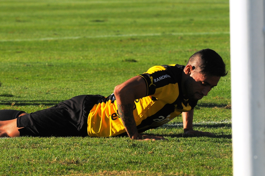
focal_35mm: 450
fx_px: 3308
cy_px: 88
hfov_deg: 4.6
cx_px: 132
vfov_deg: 3.0
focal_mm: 300
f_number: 13
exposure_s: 1/500
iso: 400
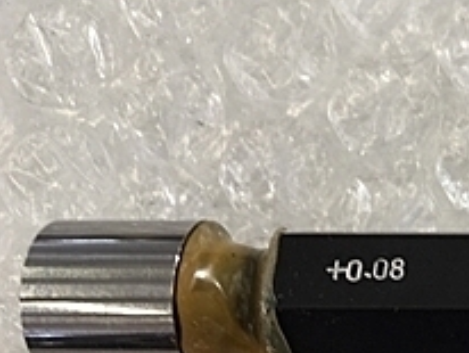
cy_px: 294
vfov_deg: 16.3
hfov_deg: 19.2
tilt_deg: -73.9
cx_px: 688
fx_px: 1221
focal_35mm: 90
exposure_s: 1/60
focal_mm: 4.15
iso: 25
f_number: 2.2
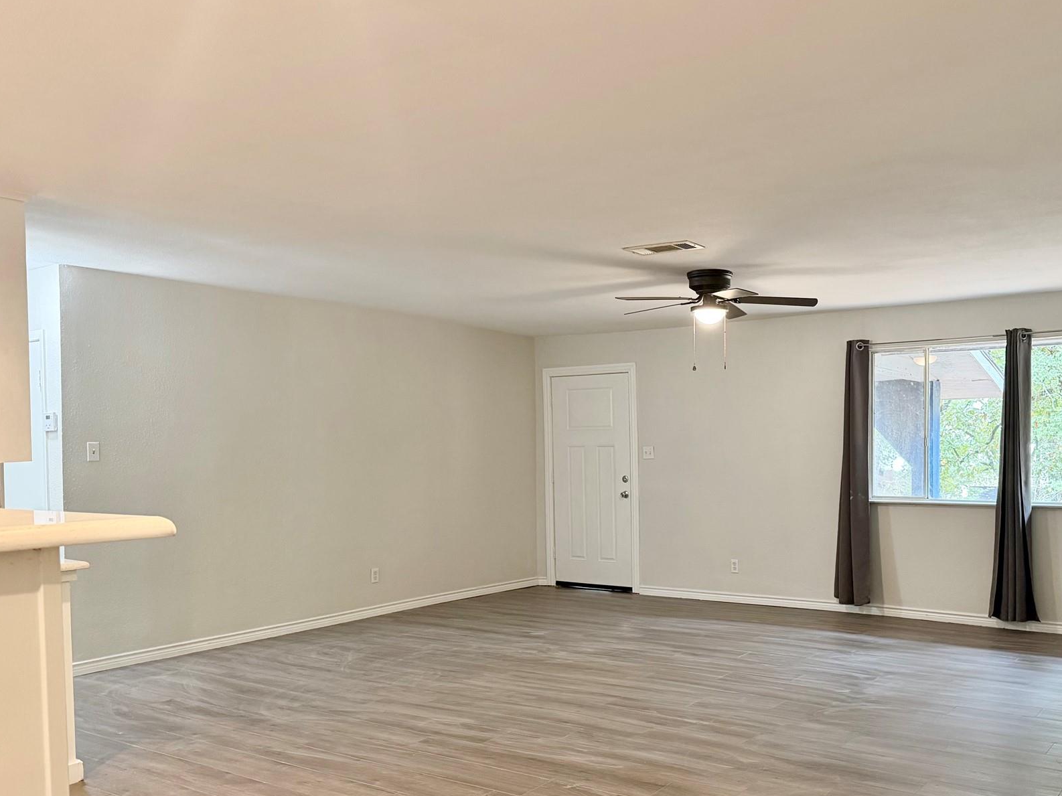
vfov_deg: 45.2
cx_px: 656
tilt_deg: -2.0
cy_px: 474
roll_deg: +0.8
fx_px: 951
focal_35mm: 31
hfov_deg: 57.7
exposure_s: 1/60
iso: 400
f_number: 1.78
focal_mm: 6.76
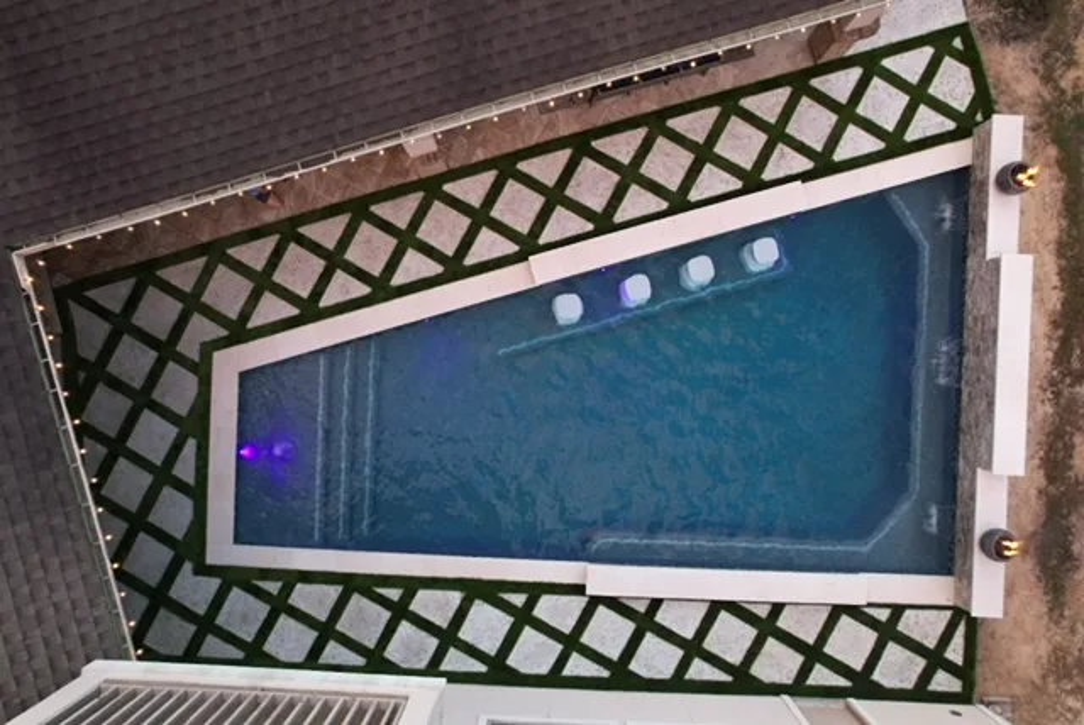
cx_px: 542
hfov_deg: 78.5
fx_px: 663
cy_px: 362
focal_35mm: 22
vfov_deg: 57.3
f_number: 2.8
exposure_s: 1/15
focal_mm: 8.38
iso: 140
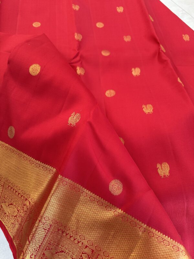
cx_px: 97
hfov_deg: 56.8
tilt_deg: -62.9
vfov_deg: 71.6
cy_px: 130
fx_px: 179
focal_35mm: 24
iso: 80
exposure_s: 1/136
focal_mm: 6.86
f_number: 1.78
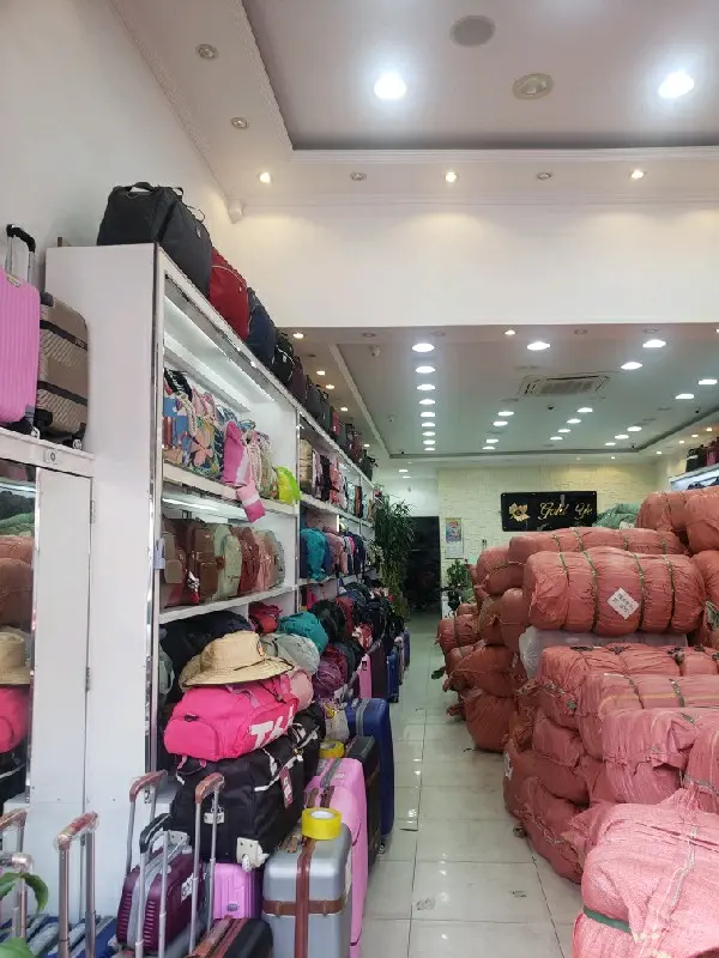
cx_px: 360
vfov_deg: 67.3
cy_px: 479
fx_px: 720
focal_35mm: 26
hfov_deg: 53.1
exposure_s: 1/60.2
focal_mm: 4.3
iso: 64
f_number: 2.4
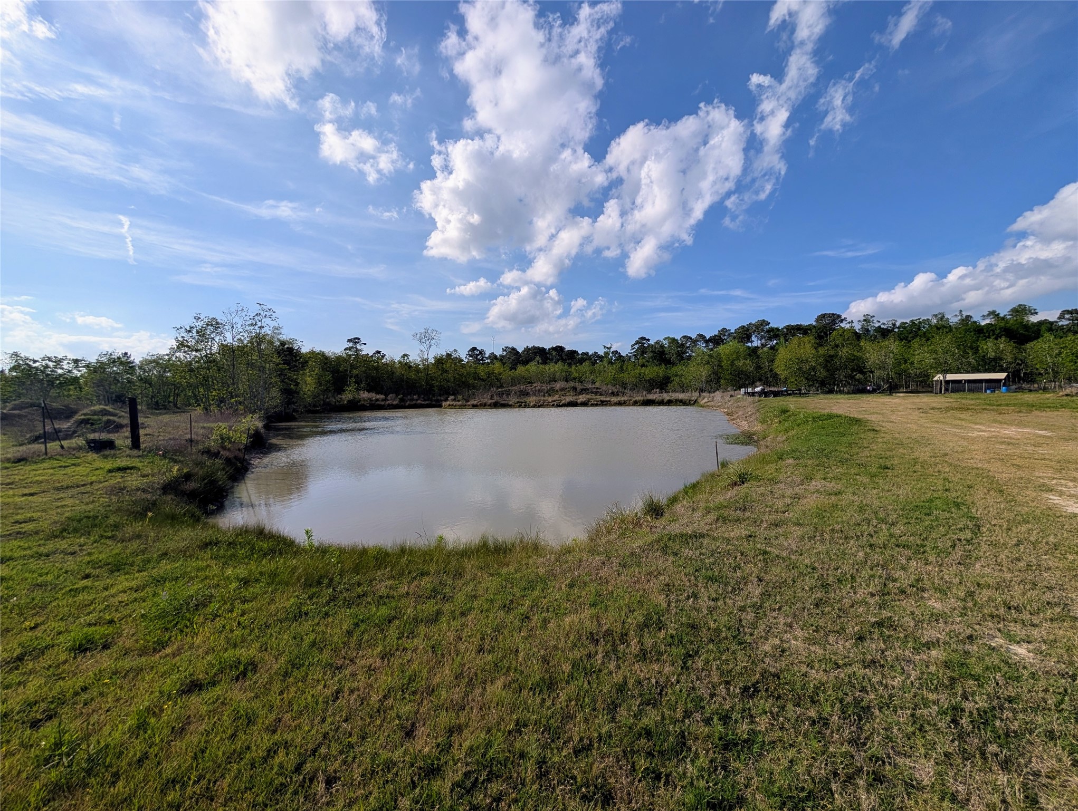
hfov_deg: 110.5
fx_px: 374
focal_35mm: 12
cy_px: 406
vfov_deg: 94.6
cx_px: 539
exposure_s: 1/6494
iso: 55
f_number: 1.7
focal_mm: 2.02
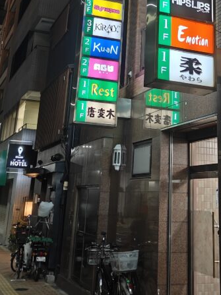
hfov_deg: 26.4
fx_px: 468
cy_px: 24
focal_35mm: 55
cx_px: 148
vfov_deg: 33.0
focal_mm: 5.59
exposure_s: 1/33
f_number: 1.8
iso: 1250
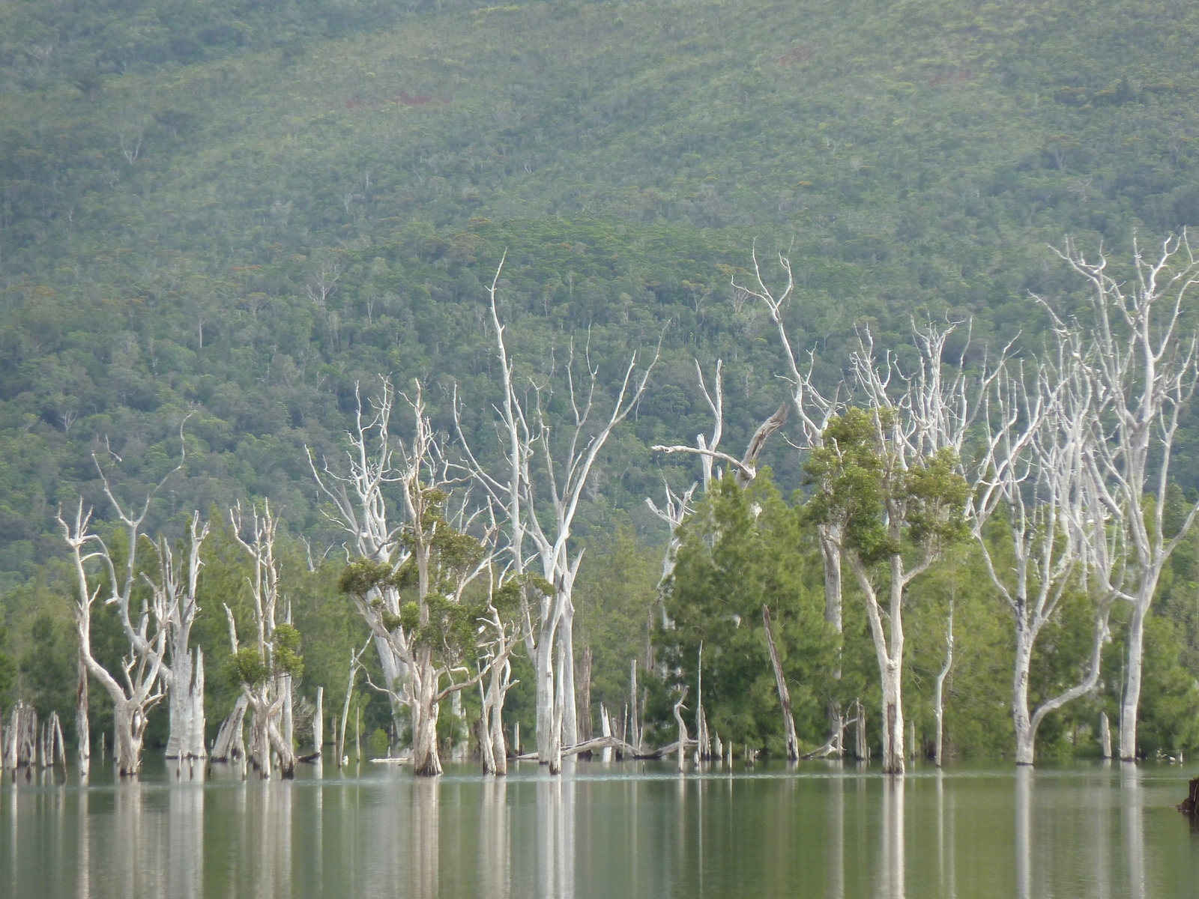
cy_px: 450
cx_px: 600
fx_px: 10391
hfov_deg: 6.6
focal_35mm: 300
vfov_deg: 5.0
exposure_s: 1/125
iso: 125
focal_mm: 49.2
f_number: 4.9
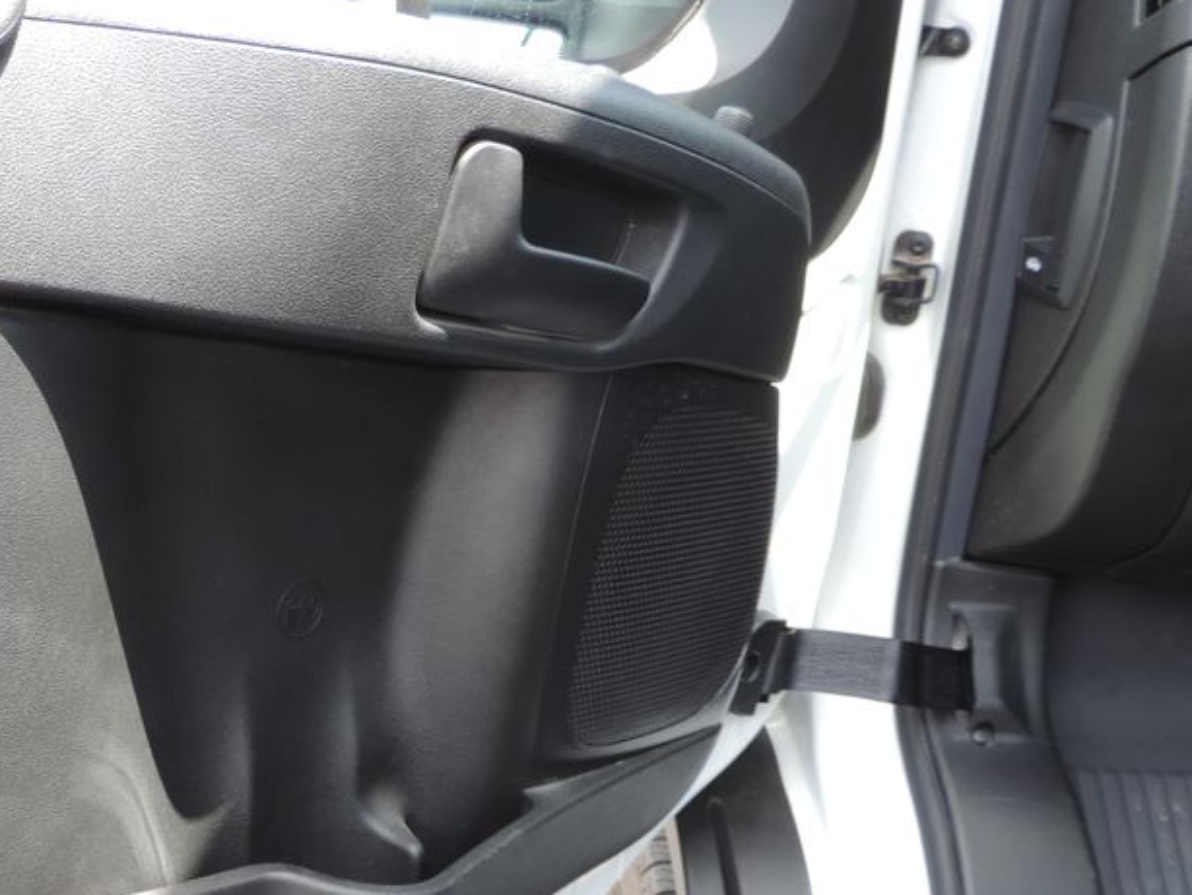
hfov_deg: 36.8
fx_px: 1722
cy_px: 730
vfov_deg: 28.4
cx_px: 237
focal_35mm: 50
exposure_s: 1/80
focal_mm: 4.3
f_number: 3
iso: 80
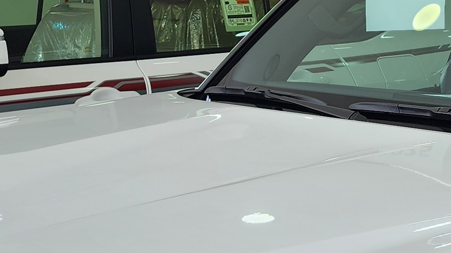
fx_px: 1232
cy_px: 405
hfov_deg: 20.5
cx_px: 373
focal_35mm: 103
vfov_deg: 11.2
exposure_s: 1/100
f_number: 1.8
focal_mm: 6.4
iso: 12
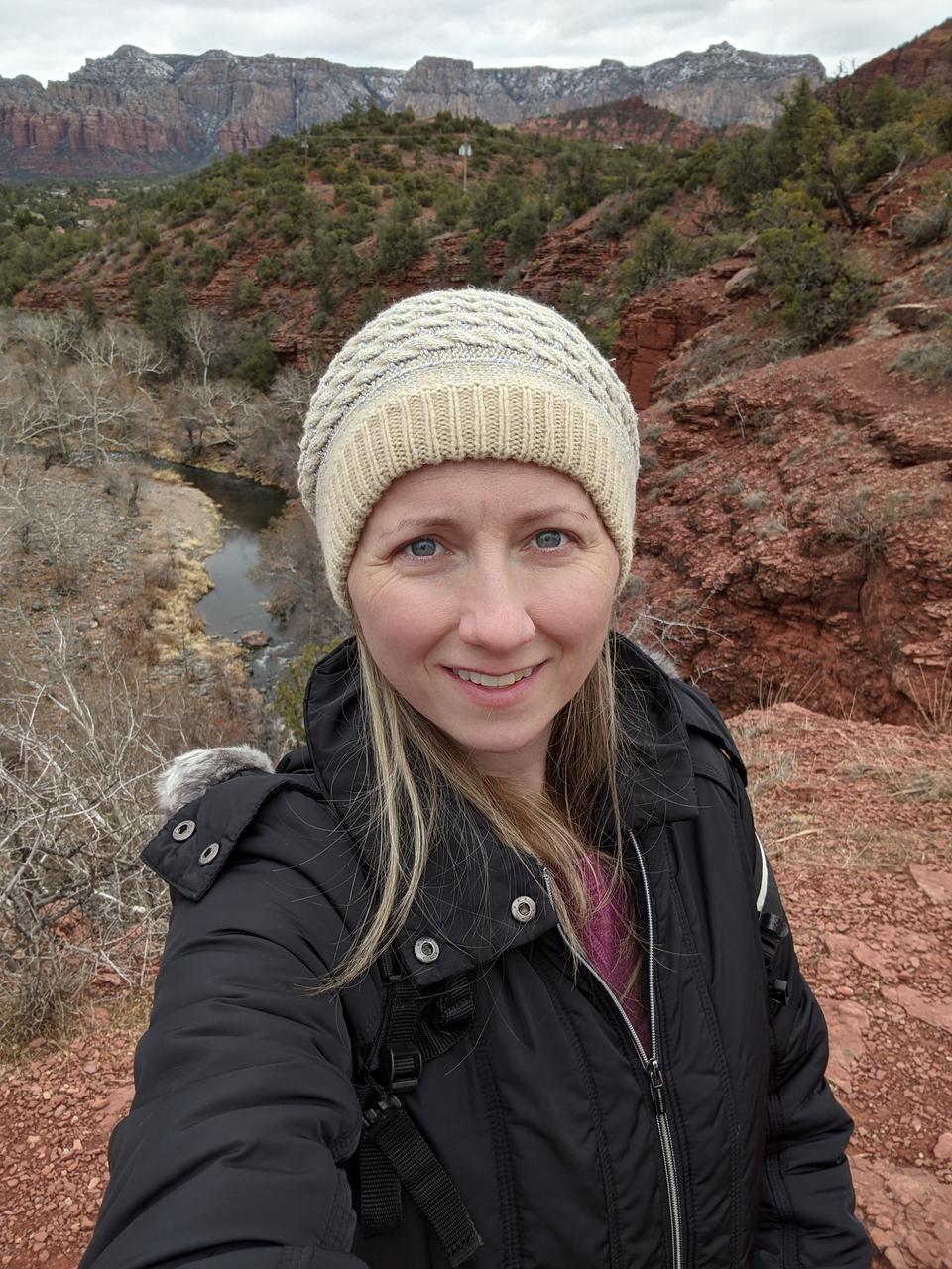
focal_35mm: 28
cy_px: 634
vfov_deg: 63.4
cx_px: 476
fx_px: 1027
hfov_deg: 49.7
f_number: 1.8
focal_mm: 2.97
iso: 45
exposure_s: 1/1314
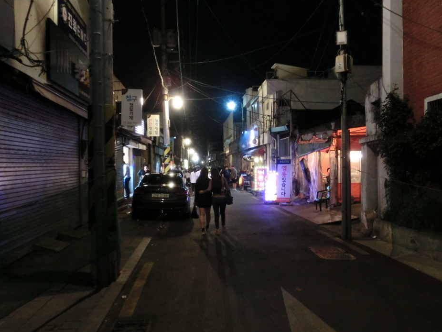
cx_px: 228
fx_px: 396
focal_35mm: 31
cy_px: 177
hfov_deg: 58.3
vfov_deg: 45.4
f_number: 3
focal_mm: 5
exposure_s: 1/15
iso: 800
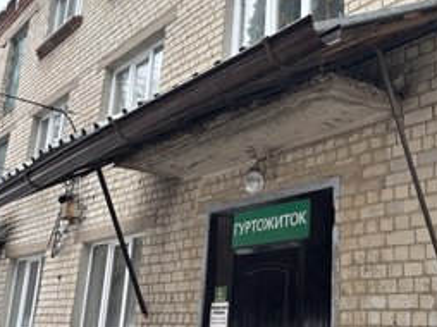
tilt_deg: +17.0
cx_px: 335
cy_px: 172
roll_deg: +0.5
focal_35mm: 41
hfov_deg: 44.1
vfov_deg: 35.1
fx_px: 517
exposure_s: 1/121
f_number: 1.6
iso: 80
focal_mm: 5.96
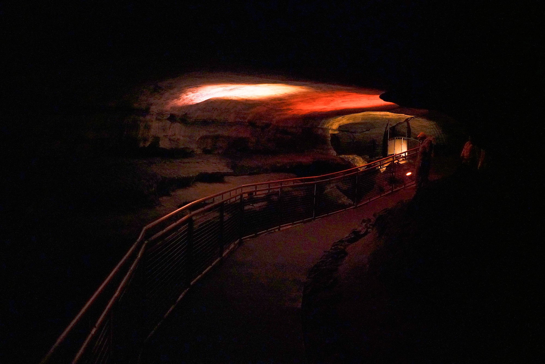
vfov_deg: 46.4
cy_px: 182
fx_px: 424
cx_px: 272
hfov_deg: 65.5
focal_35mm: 28
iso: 12800
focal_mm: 28
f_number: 4.5
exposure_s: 1/80
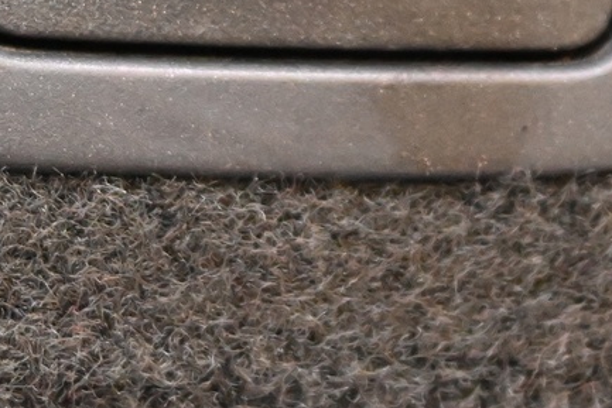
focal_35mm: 157
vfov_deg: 8.6
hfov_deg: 13.1
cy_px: -110
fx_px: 2670
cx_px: 239
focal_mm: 28
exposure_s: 1/50
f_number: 4.5
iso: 6400
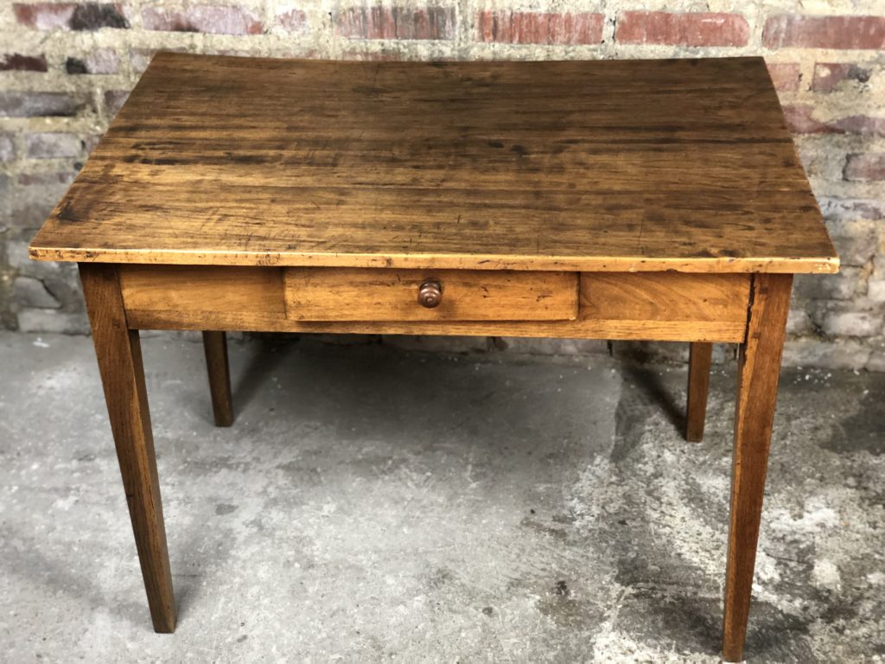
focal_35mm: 52
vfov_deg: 28.0
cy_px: 332
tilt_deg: -33.1
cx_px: 442
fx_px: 1329
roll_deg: +1.9
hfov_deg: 36.8
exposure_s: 1/25
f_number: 2.4
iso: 160
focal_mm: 6
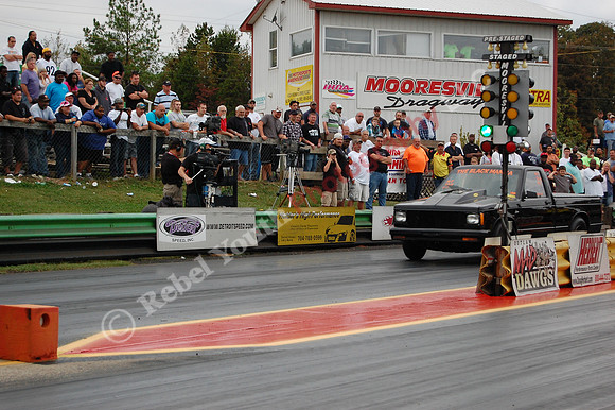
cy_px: 205
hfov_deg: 24.6
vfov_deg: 16.5
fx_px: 1409
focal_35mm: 82
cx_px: 308
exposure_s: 1/320
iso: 800
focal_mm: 55
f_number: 5.6
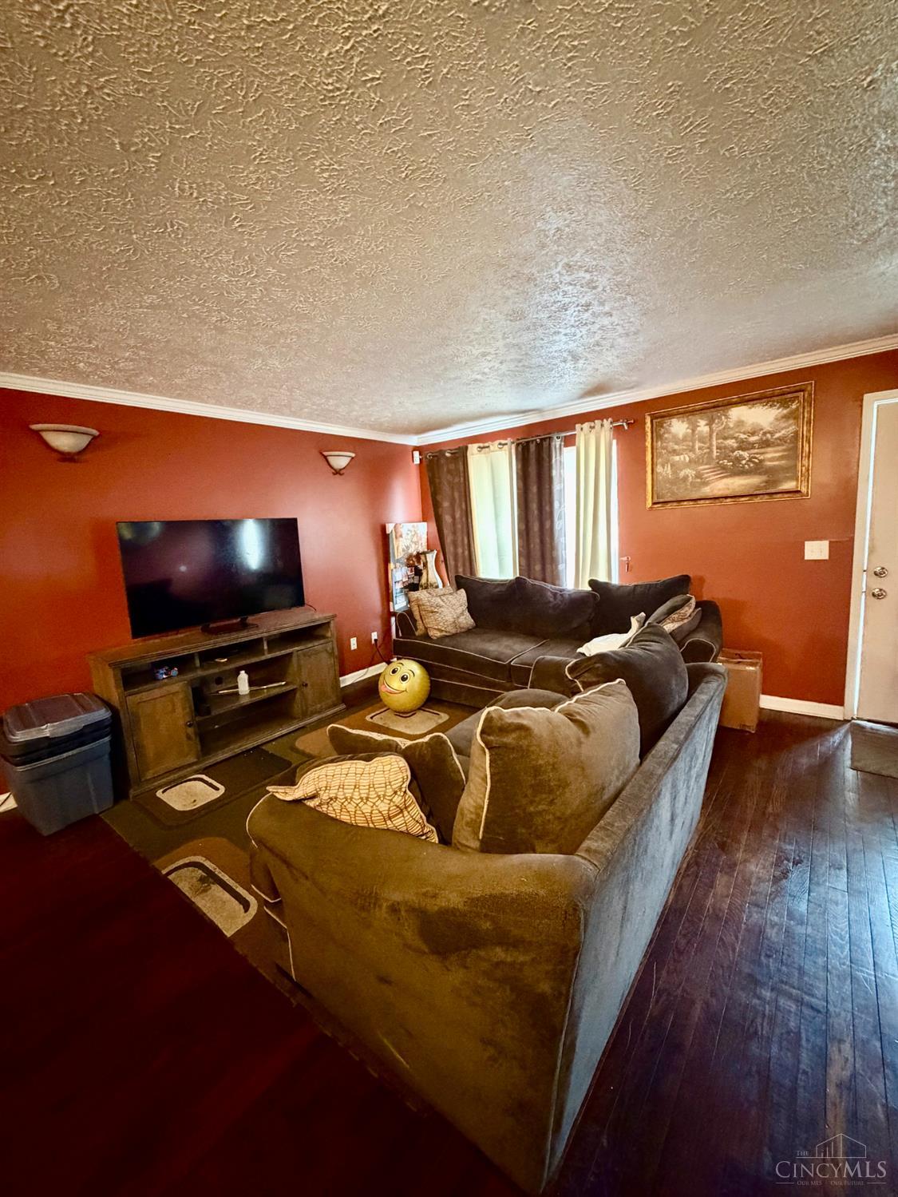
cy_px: 598
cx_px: 449
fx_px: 484
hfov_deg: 85.7
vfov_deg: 102.0
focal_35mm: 14
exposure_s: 1/41
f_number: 2.2
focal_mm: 2.22
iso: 1250
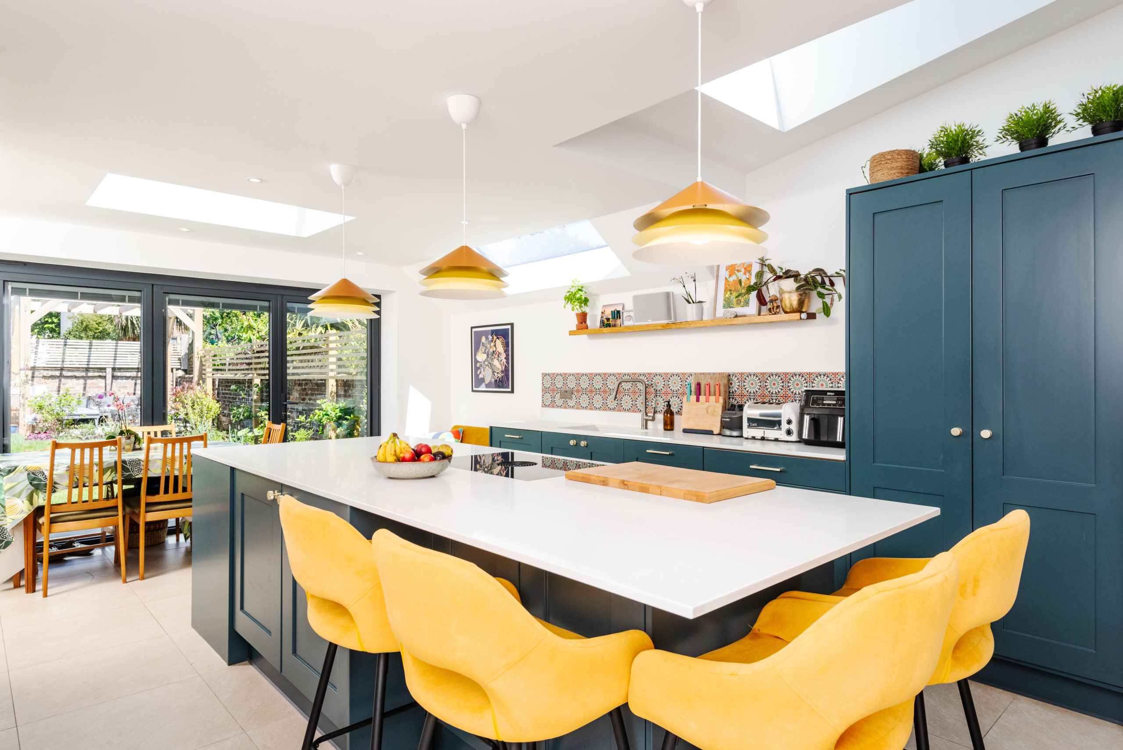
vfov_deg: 59.5
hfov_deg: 81.2
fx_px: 655
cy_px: 375
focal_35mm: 21
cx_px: 562
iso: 500
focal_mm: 21
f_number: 10
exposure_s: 1/200
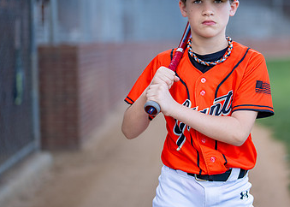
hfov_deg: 20.7
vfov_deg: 14.9
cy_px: 76
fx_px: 791
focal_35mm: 96
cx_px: 211
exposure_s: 1/2000
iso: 125
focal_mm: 50
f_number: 1.2
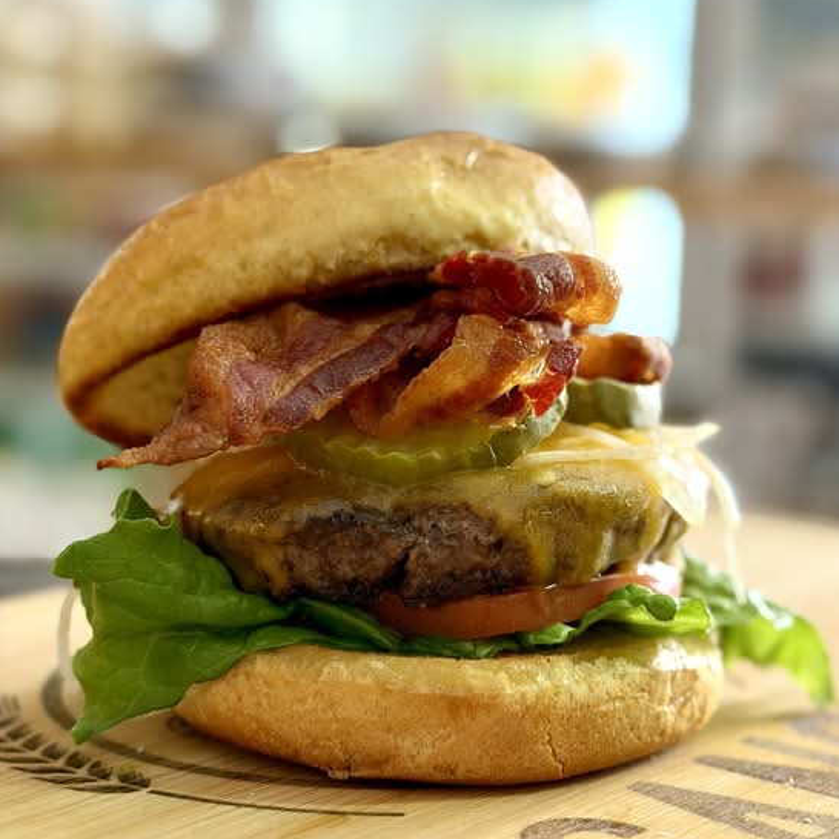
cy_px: 371
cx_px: 421
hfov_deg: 30.0
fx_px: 1563
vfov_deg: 30.0
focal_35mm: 57
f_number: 1.78
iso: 250
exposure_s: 1/40
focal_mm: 6.76
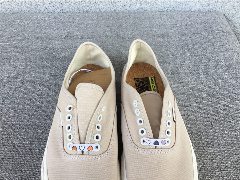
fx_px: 215
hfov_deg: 58.4
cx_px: 120
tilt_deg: -52.5
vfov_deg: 45.4
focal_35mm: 31
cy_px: 90
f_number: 2.4
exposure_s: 1/203
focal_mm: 3.3
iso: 25
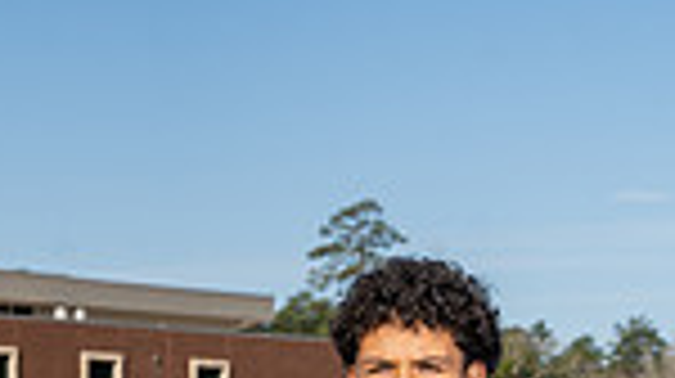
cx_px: 248
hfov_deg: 11.1
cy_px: 972
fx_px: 3486
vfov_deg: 5.9
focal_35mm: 195
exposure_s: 1/250
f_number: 8
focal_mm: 62
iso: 100
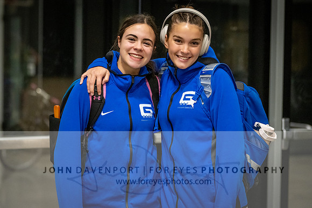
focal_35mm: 113
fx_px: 978
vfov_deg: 12.2
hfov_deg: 18.1
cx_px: 147
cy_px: 93
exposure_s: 1/1000
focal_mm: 102
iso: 8000
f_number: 2.8
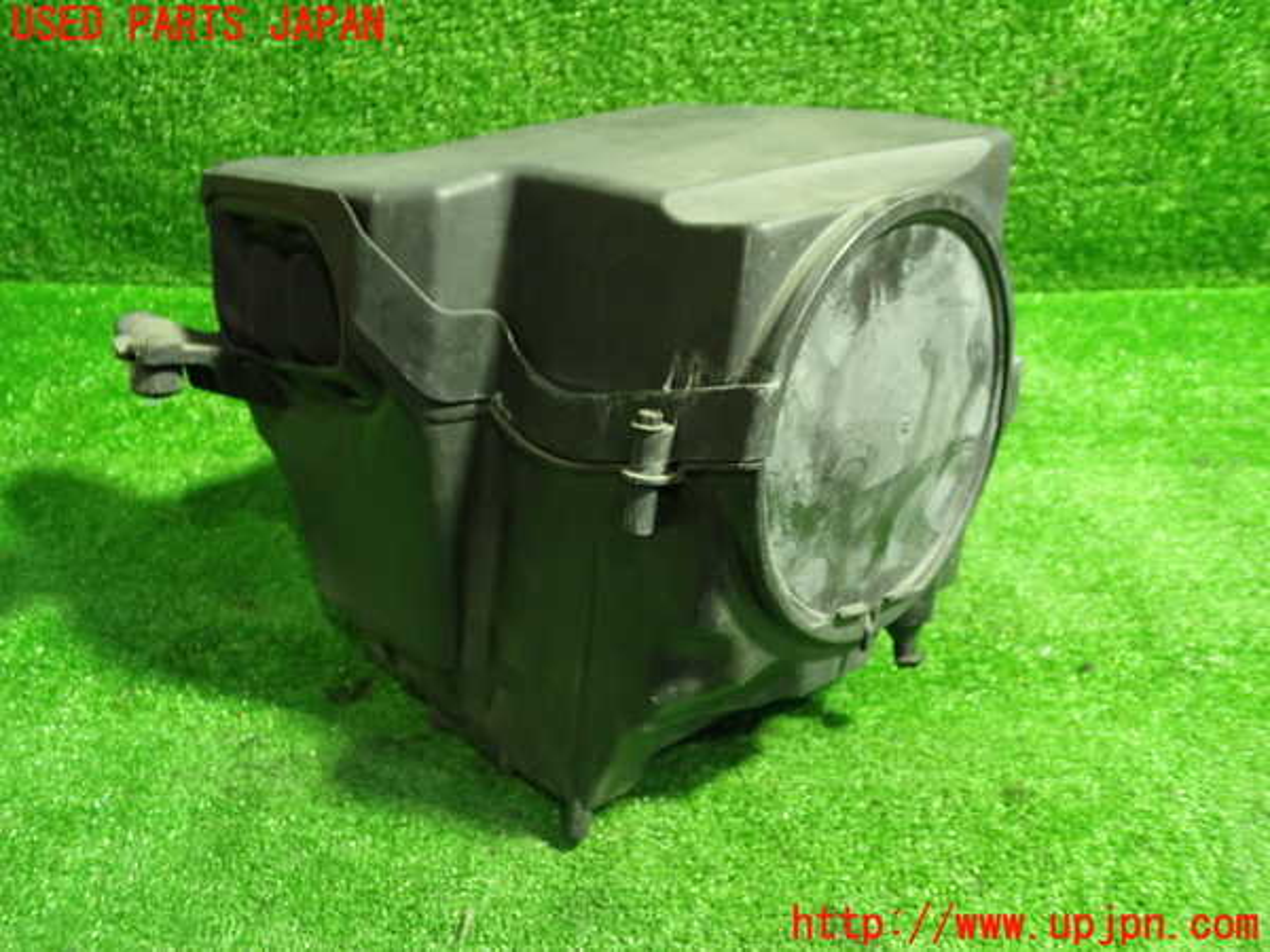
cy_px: 476
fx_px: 1101
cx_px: 635
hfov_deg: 60.0
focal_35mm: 30
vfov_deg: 46.8
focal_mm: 5.4
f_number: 2.3
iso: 800
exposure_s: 1/30
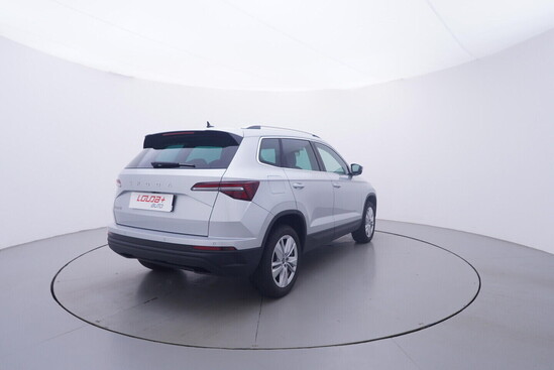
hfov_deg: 77.3
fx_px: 347
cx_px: 277
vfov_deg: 56.2
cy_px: 185
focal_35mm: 22
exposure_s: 1/80
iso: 200
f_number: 5
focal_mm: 15
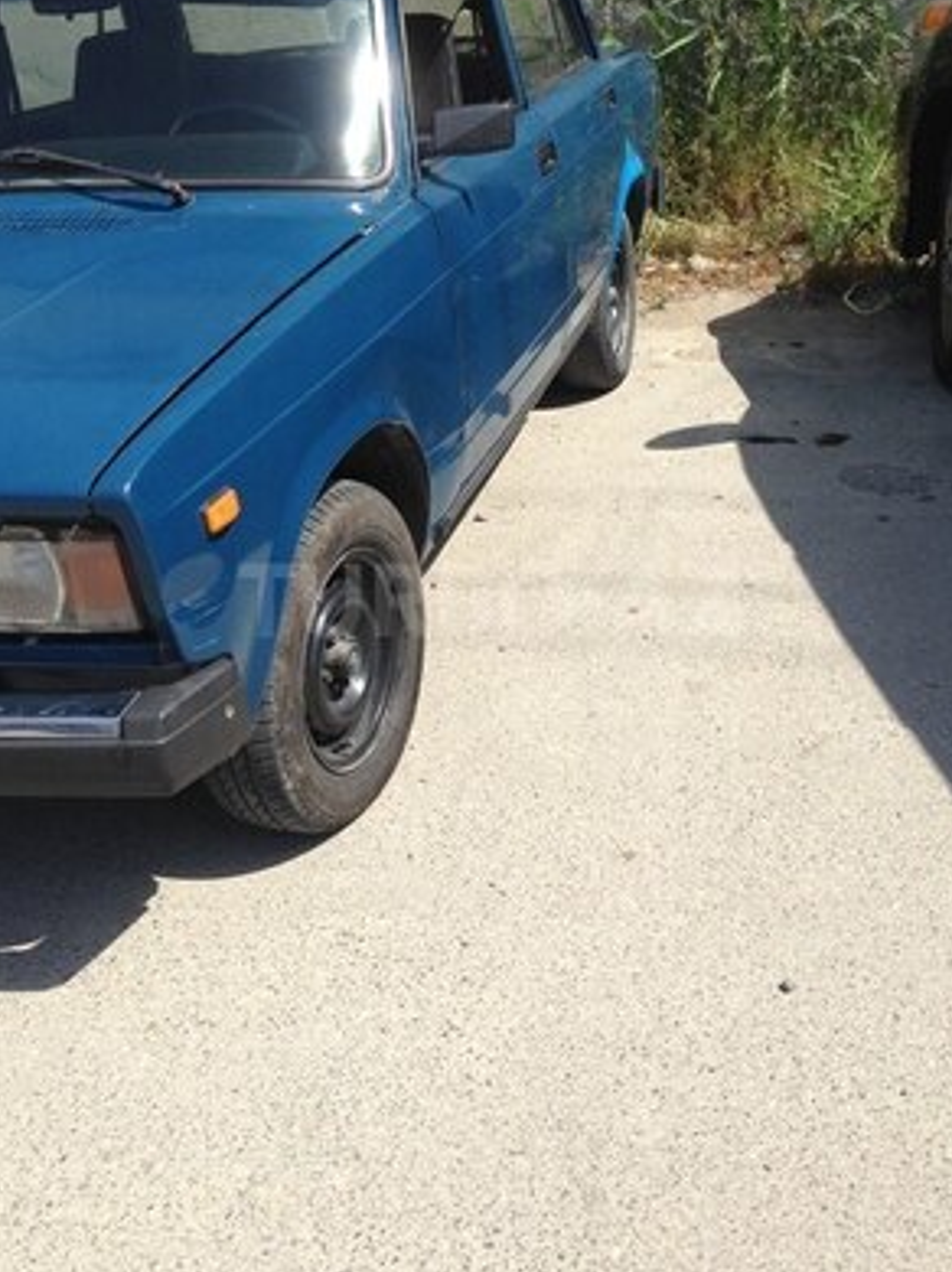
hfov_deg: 34.3
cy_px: 600
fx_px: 1542
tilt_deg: -20.9
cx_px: 489
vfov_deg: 44.8
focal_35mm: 42
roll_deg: +0.5
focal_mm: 4.12
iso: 50
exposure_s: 1/1427
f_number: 2.4
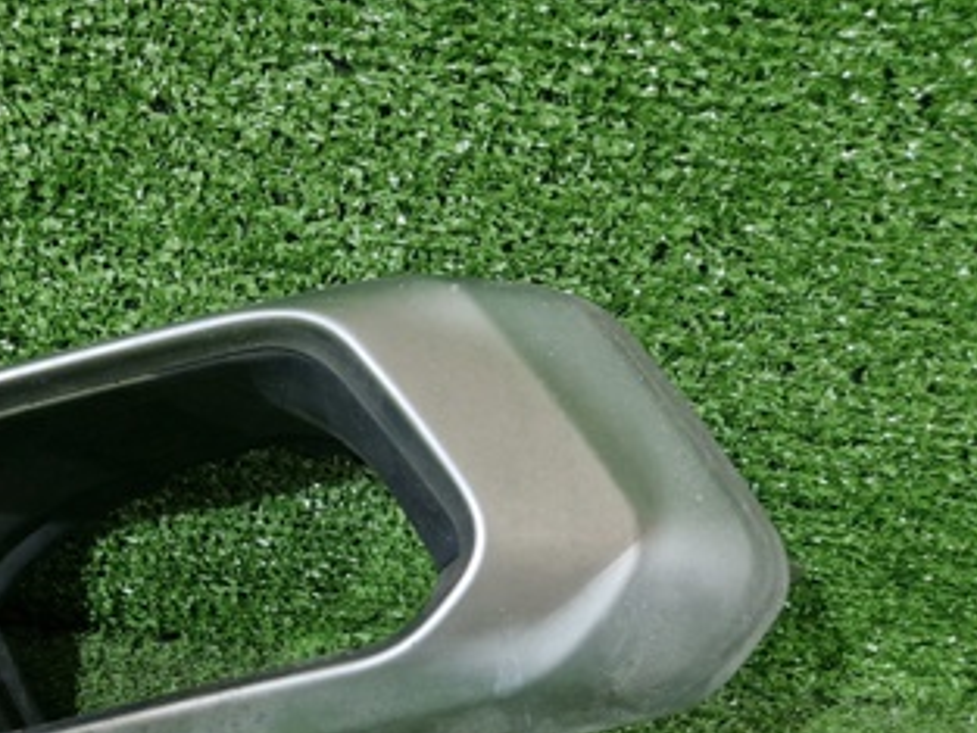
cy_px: 633
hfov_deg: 36.7
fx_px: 1327
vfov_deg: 29.8
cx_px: 25
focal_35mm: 47
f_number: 1.8
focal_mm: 5.4
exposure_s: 1/100
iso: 800
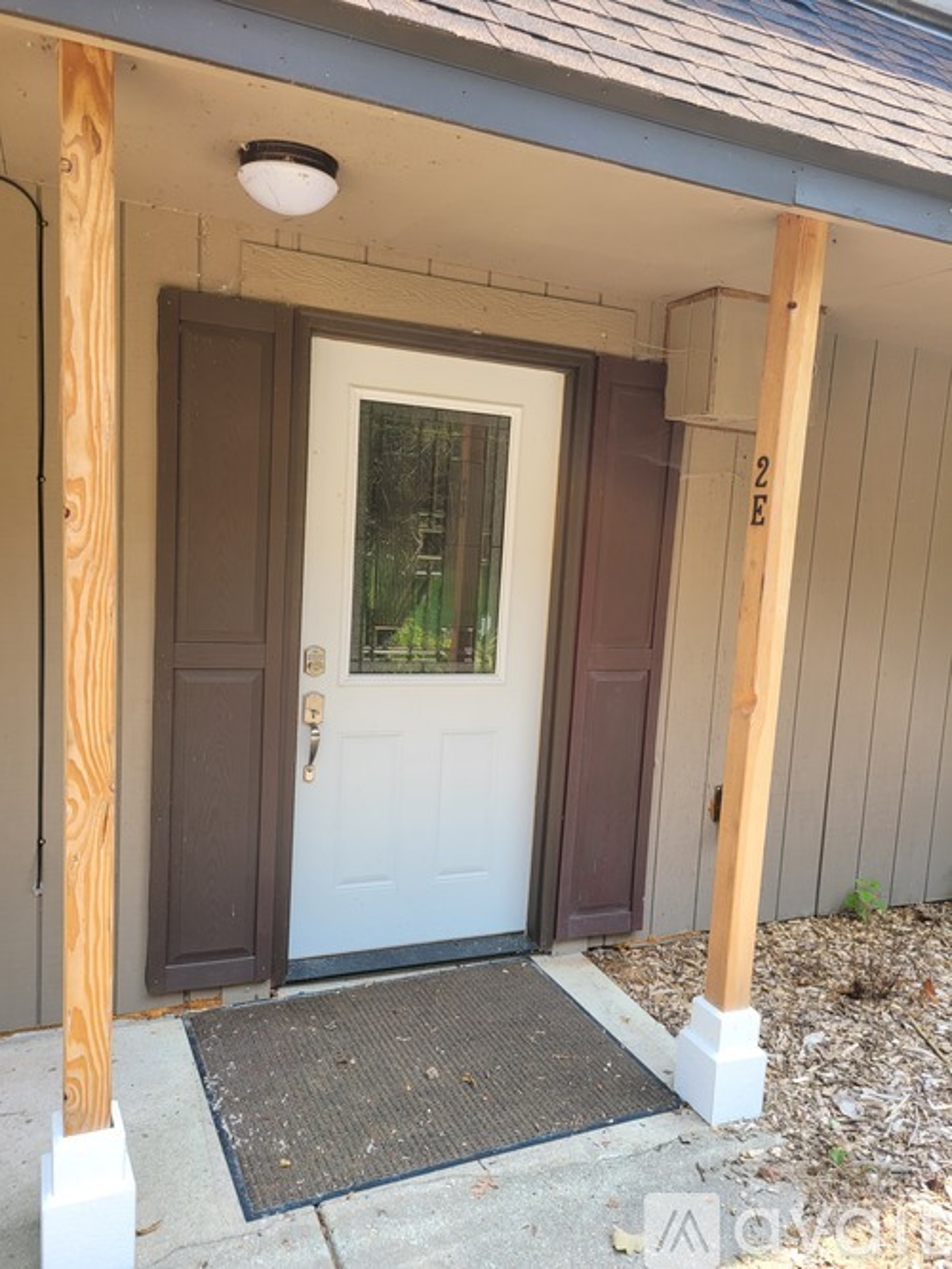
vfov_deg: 67.3
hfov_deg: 53.0
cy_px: 634
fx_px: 954
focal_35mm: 26
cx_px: 476
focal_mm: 5.4
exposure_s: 1/290
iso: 40
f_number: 1.8
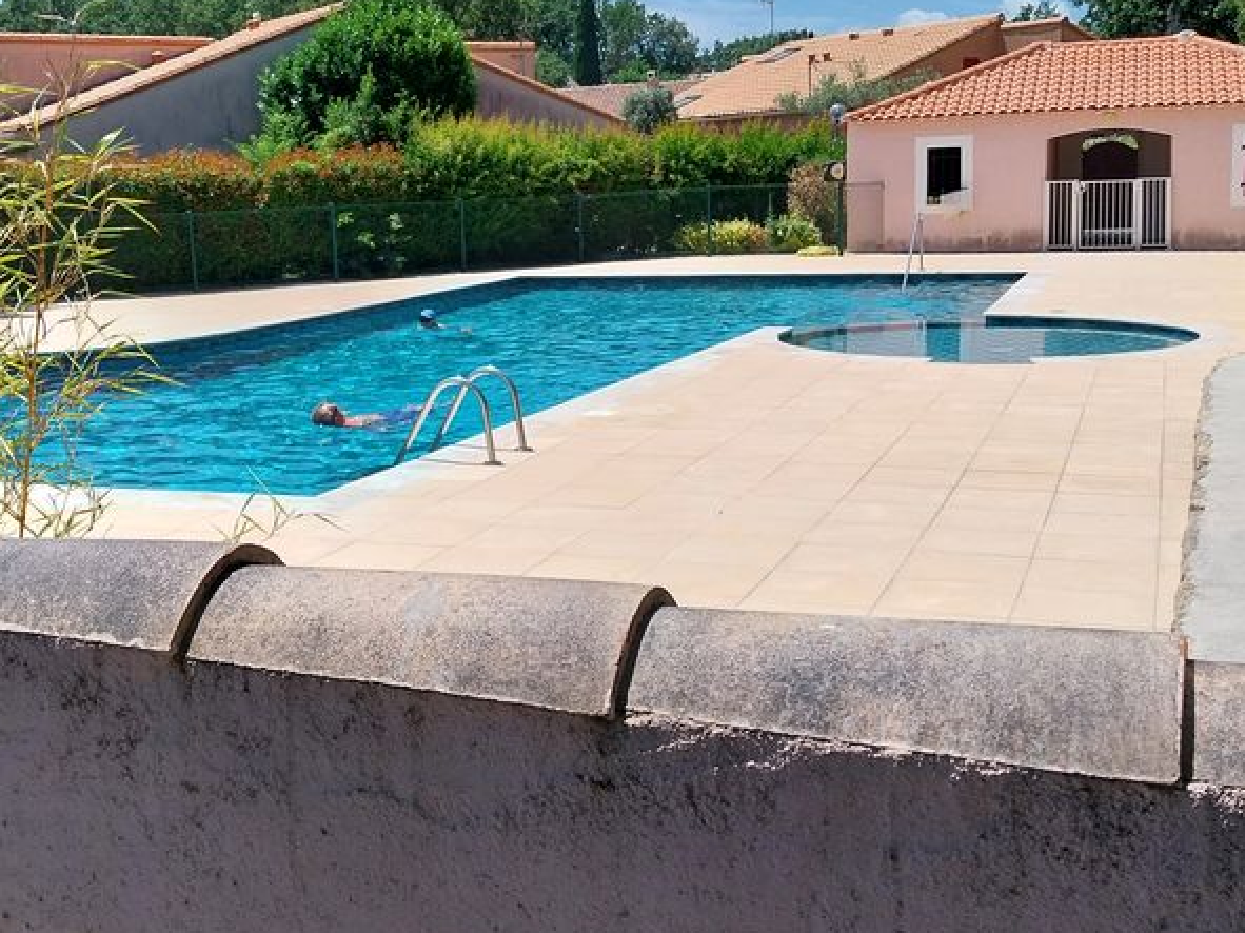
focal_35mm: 44
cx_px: 480
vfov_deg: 32.7
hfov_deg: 42.7
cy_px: 360
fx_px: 1582
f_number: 1.8
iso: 25
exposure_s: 1/1138
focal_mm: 4
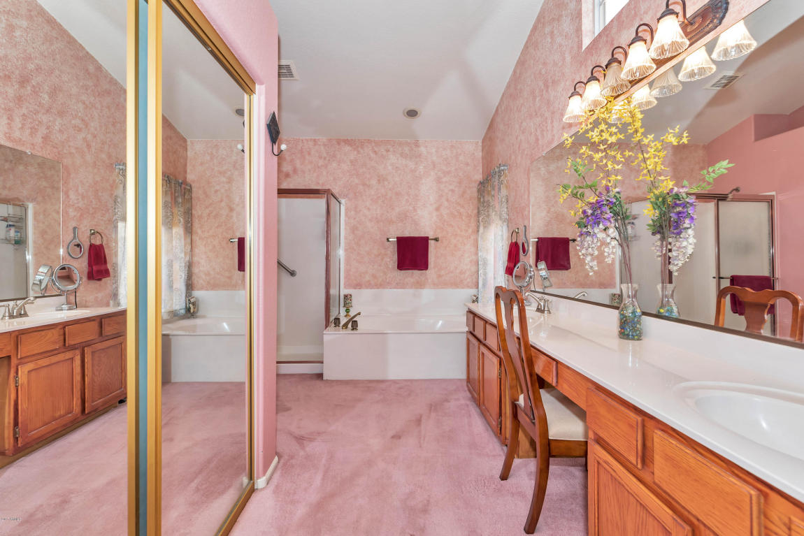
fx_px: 335
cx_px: 402
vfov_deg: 77.3
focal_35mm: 15
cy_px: 268
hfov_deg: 100.4
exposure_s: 1/60
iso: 400
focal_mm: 15
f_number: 4.5
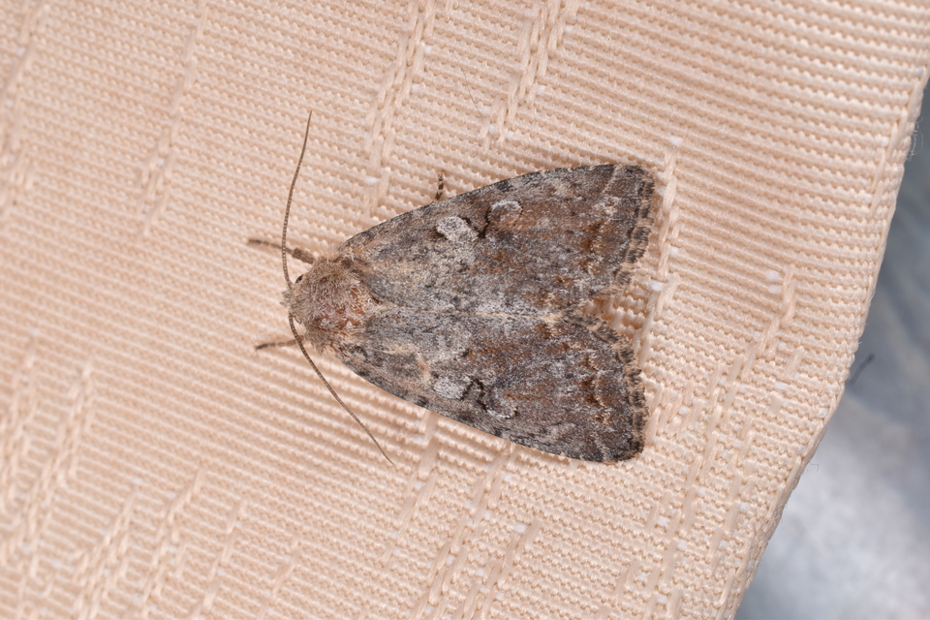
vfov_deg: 22.6
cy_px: 310
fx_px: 1550
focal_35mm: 60
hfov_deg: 33.4
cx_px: 465
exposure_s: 1/250
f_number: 25
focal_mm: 40
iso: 100
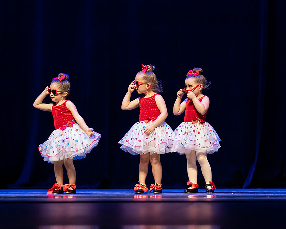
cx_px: 145
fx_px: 1459
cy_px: 112
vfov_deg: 9.0
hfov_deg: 11.2
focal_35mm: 172
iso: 4000
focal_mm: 132
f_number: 2.8
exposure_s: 1/500
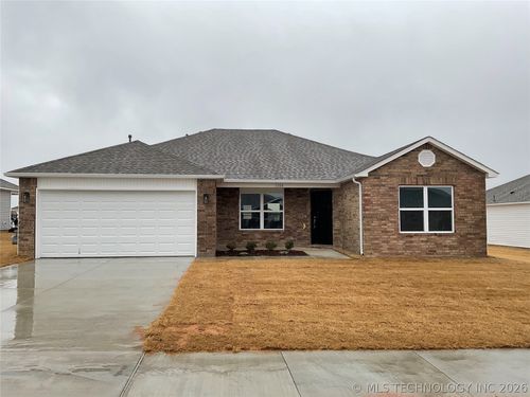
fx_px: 444
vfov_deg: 48.2
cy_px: 198
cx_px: 265
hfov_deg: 61.7
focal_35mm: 29
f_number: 1.8
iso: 16
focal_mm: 3
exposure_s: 1/586
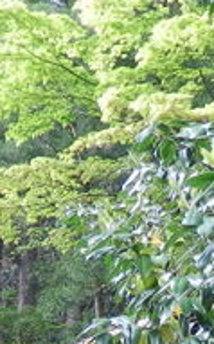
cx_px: 205
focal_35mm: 139
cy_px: 564
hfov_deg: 9.4
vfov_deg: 13.8
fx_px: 1300
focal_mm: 4.5
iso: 100
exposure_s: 1/30
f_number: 3
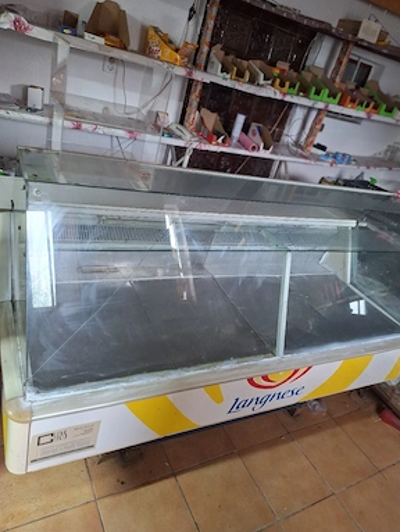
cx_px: 207
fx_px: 369
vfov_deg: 71.5
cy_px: 274
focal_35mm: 24
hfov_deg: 56.9
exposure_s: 1/100
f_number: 1.8
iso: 160
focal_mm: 5.54
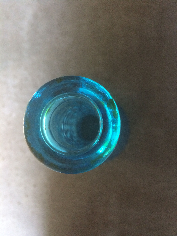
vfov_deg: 61.7
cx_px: 88
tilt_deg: -87.4
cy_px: 118
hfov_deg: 48.2
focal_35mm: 29
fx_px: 198
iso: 320
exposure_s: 1/33
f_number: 2.2
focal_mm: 4.15
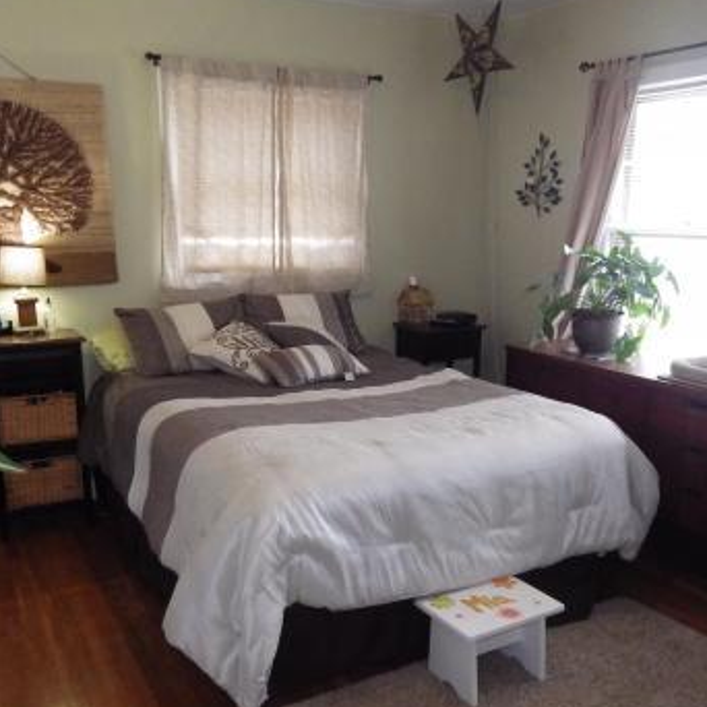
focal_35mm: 33
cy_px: 393
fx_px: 763
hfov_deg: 49.7
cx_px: 364
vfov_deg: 49.6
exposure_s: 1/45
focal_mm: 4
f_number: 3.1
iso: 640
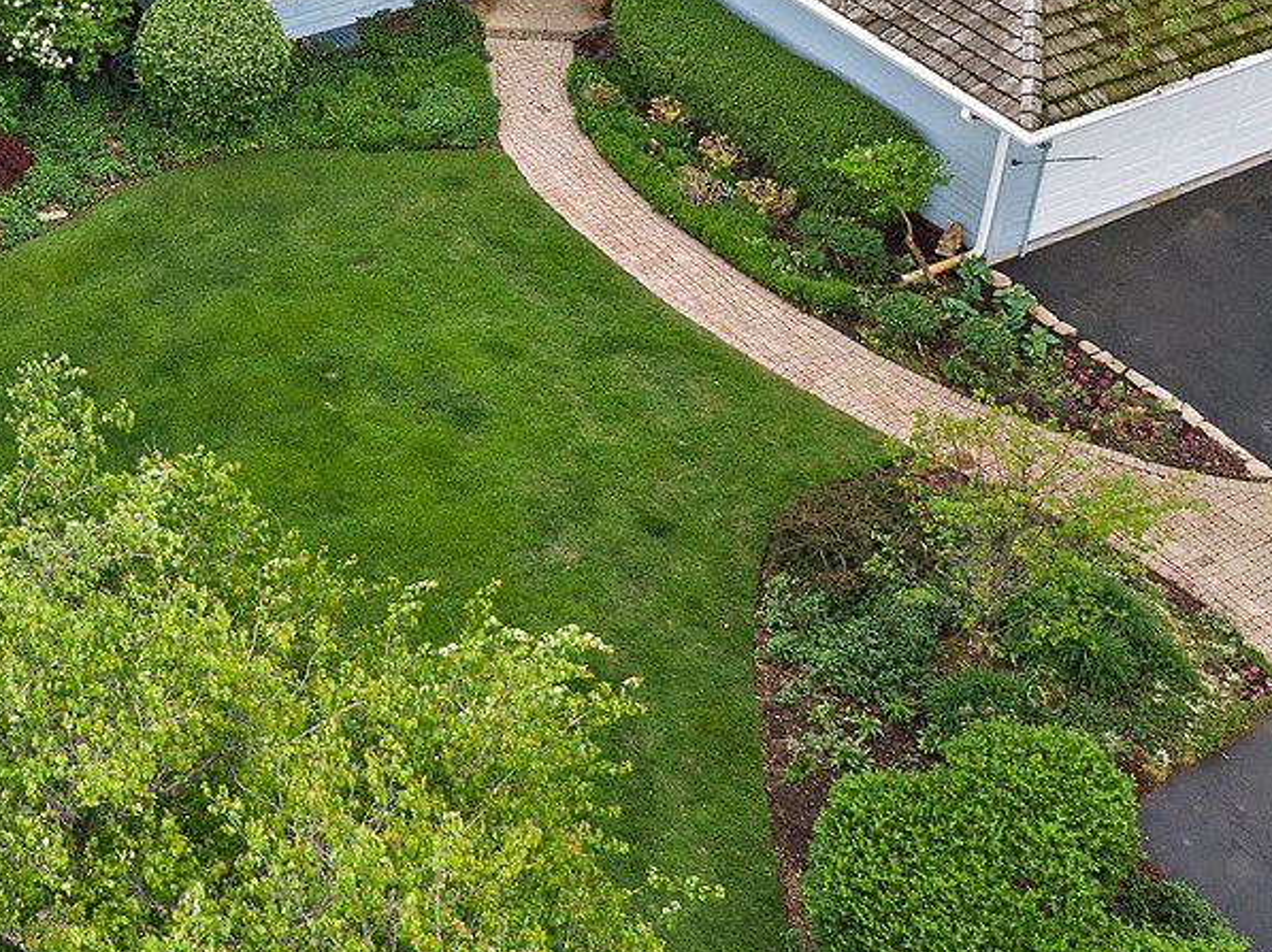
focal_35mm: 58
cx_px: 132
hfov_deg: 31.7
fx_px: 2130
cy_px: -68
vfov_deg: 23.8
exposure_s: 1/200
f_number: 2.8
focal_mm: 4.39
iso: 100
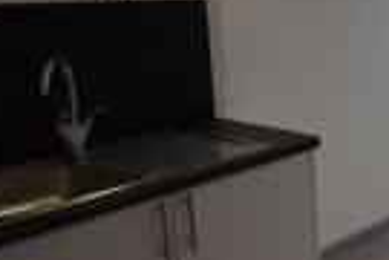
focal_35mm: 53
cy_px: 68
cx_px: 573
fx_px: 573
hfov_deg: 27.2
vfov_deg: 25.2
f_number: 5
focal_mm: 10
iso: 400
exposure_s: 1/100
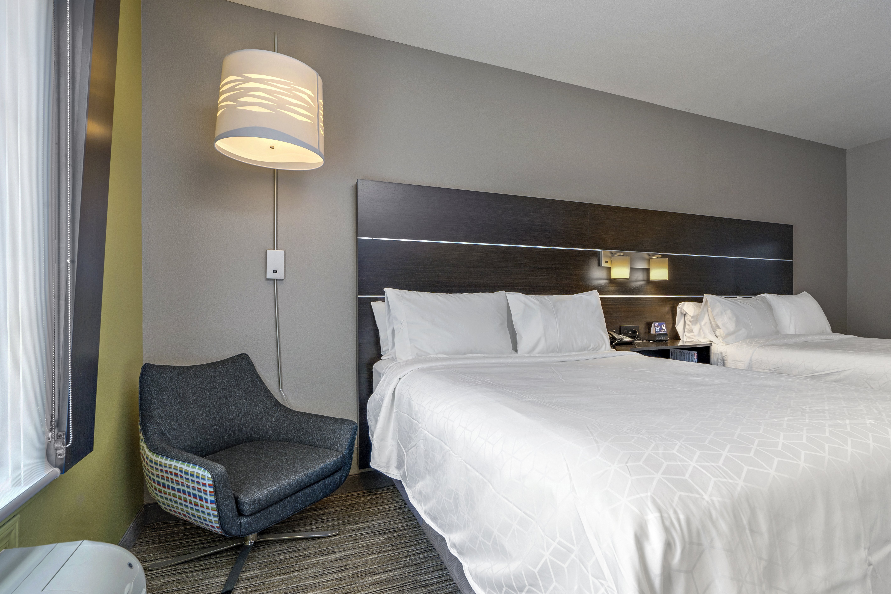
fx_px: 421
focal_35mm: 17
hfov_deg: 93.2
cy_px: 312
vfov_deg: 70.4
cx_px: 462
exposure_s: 1/8
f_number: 10
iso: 100
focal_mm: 16
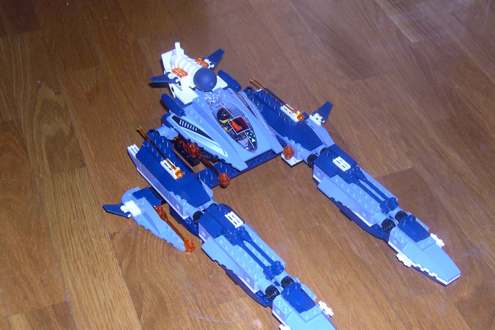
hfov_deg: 32.9
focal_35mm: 61
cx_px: 275
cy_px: 191
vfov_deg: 22.2
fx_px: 839
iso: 100
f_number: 3.2
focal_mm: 11.1
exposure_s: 1/60
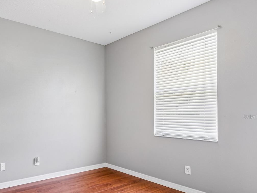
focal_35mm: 23
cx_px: 61
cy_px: 117
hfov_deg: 68.6
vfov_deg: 58.3
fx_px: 171
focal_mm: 10
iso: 100
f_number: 7.1
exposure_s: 1/4
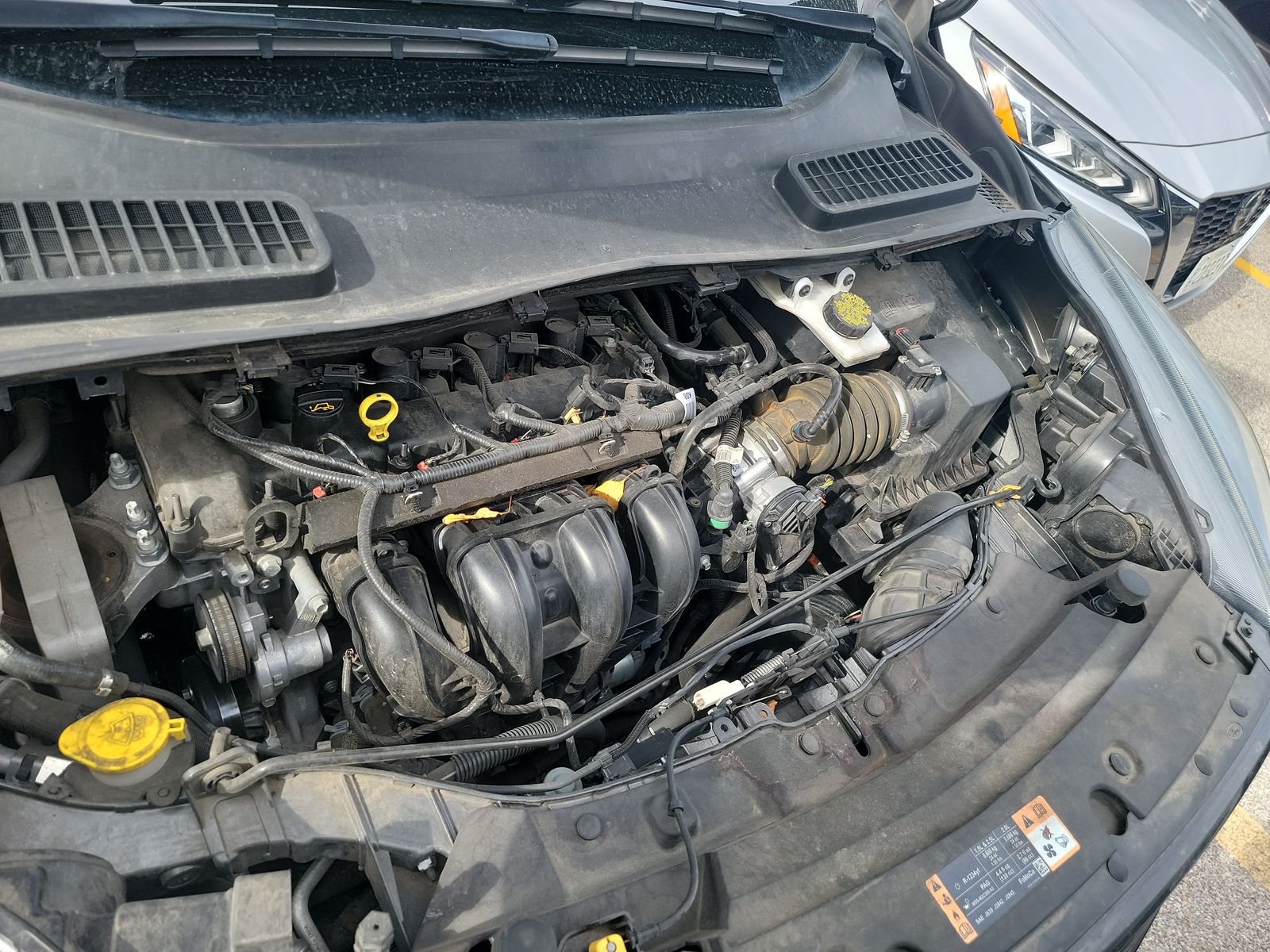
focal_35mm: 24
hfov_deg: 71.6
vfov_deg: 56.8
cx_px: 635
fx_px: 881
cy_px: 476
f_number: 1.8
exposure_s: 1/175
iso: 50
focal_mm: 6.7
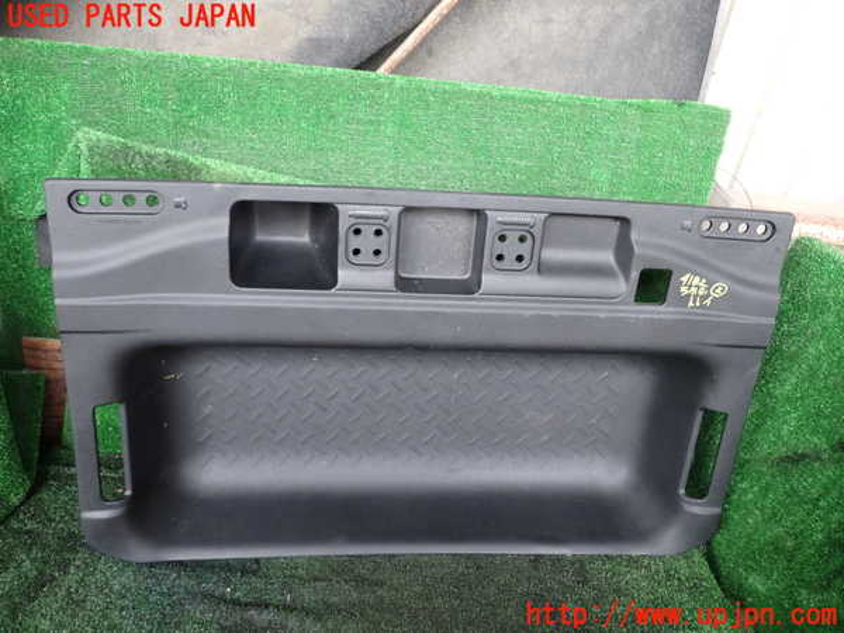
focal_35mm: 30
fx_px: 731
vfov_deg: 46.8
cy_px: 316
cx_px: 422
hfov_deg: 60.0
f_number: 2.3
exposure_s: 1/30
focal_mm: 5.4
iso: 200
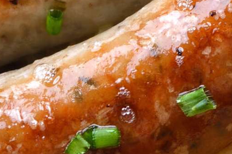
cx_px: 337
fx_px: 3486
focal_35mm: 542
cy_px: -182
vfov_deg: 2.5
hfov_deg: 3.8
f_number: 13
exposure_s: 1/160
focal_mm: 60
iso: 100
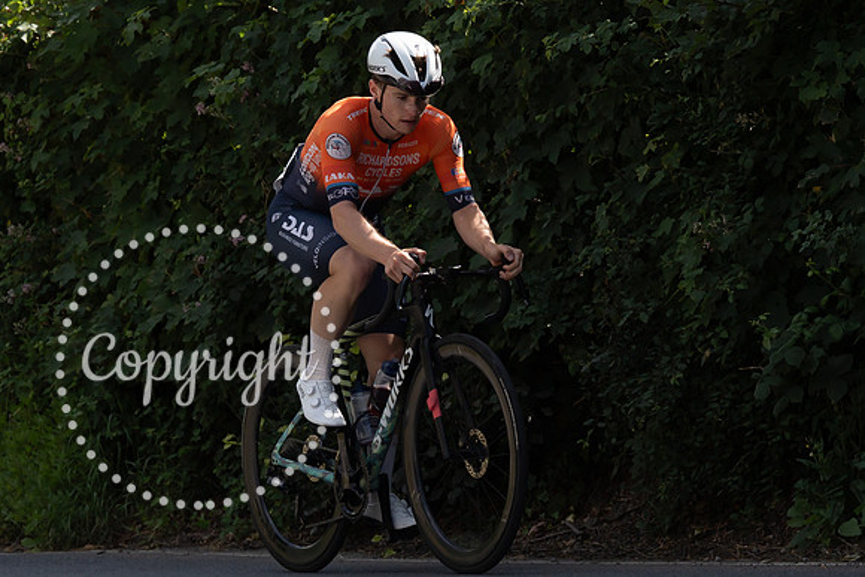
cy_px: 53
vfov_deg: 6.2
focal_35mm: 222
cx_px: 403
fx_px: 5339
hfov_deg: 9.3
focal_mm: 99
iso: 100
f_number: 4.5
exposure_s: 1/1600
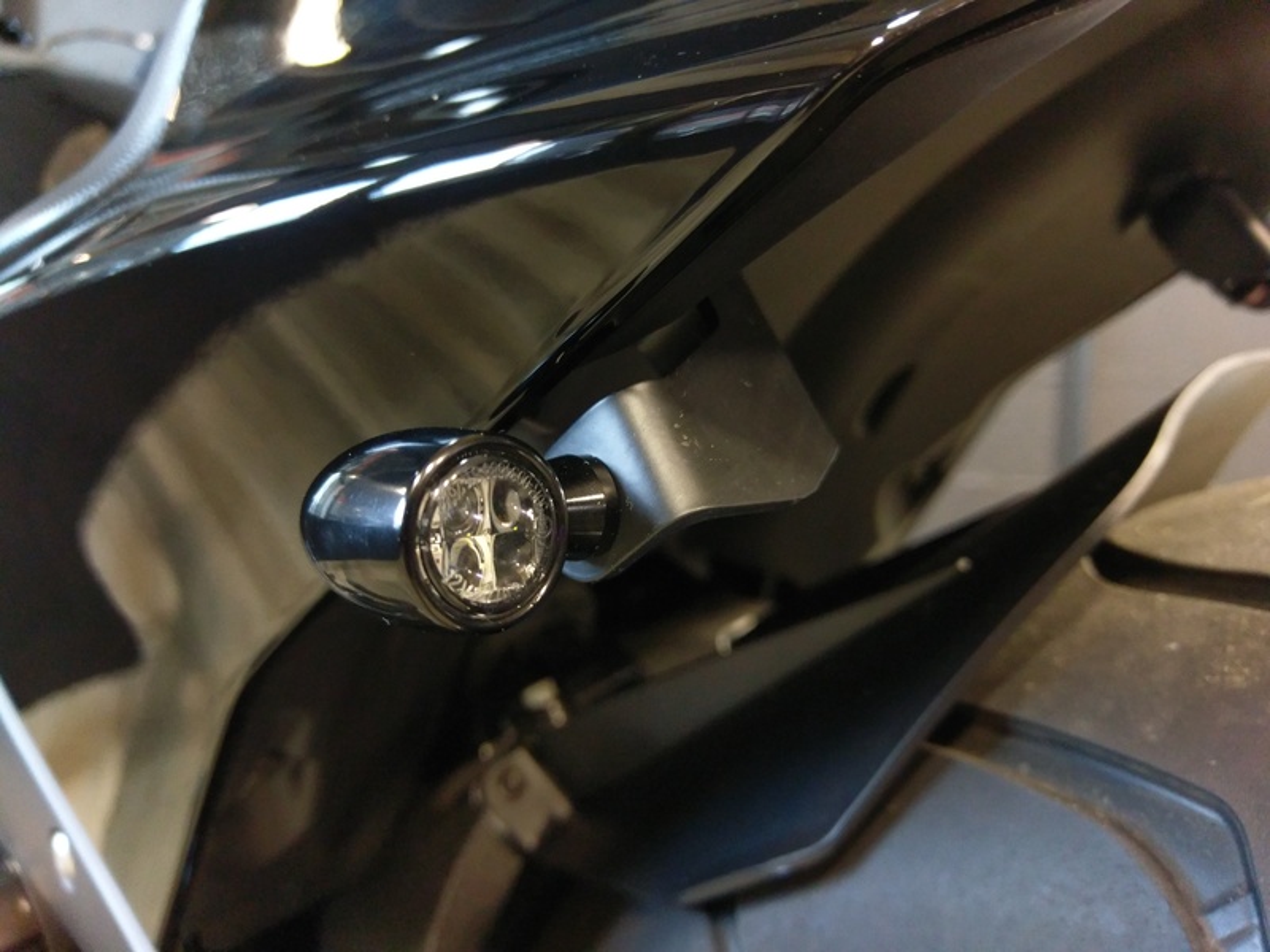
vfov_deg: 53.1
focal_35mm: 26
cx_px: 635
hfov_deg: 67.3
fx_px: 954
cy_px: 476
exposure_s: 1/14
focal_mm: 4.58
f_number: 1.8
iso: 640
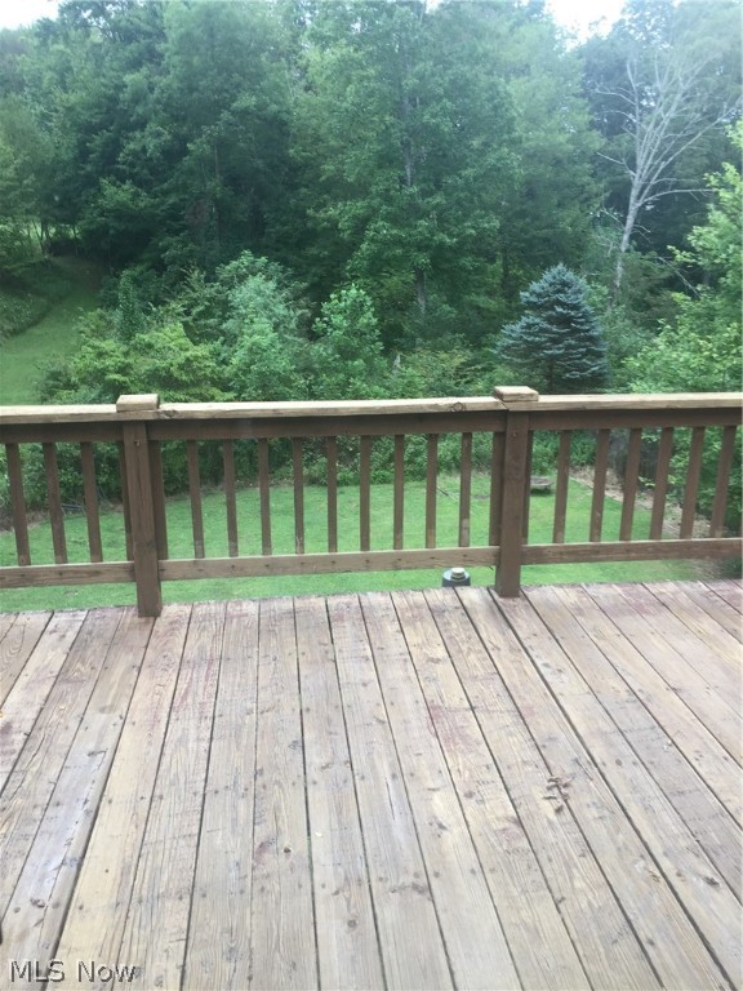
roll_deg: -0.9
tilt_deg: -15.8
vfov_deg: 61.7
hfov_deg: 48.2
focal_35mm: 29
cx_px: 372
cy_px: 496
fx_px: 830
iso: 32
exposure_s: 1/120
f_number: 2.2
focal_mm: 4.15
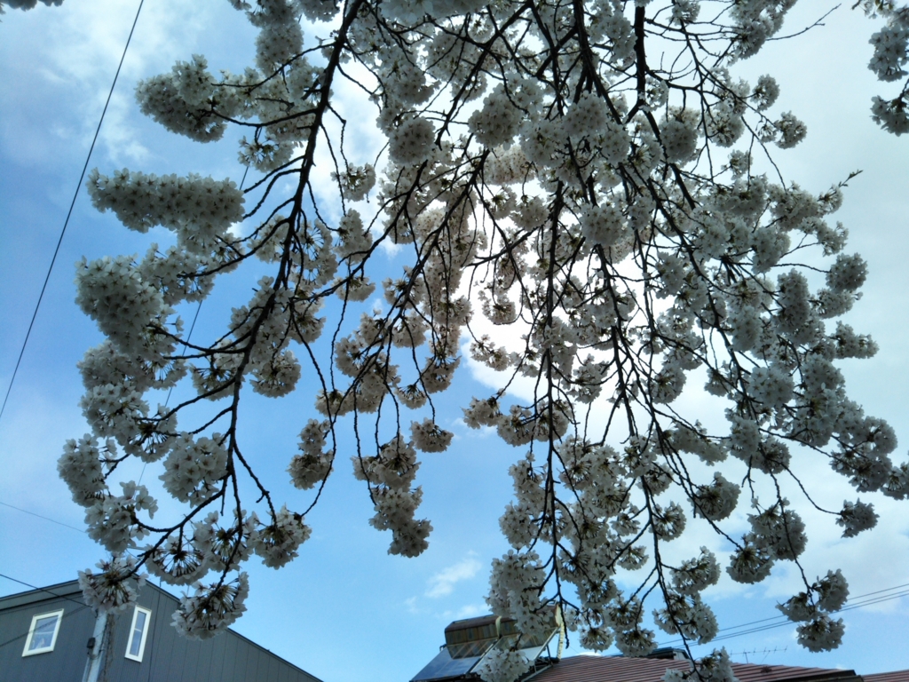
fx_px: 788
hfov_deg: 60.0
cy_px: 341
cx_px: 454
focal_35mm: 30
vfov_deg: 46.8
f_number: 2.2
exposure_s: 1/723
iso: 28
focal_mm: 4
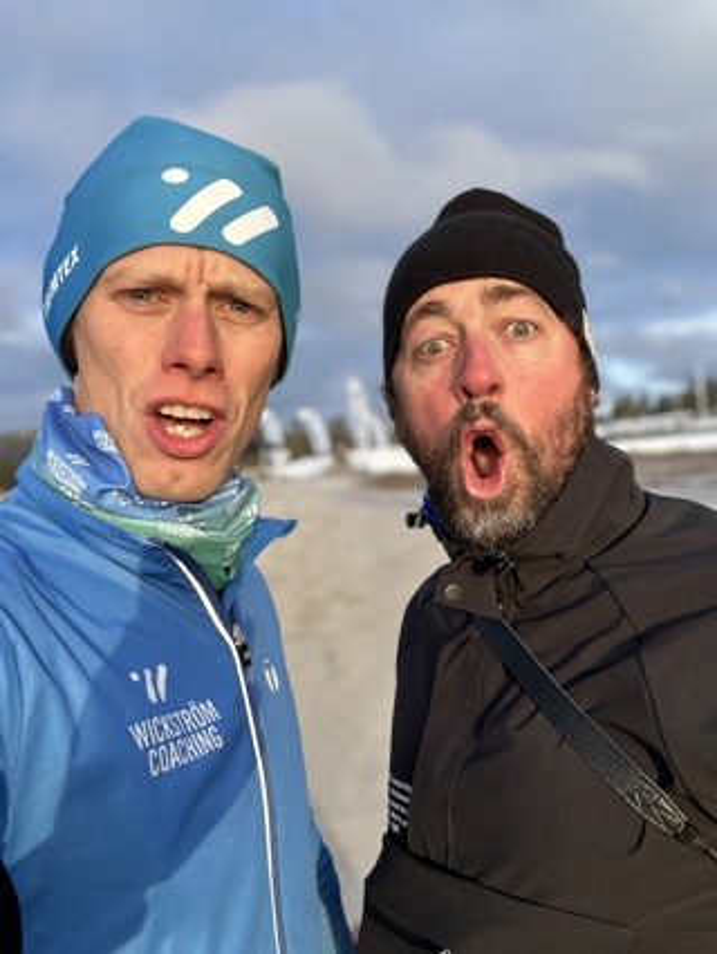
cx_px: 358
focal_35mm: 30
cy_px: 477
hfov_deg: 46.8
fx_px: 828
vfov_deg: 59.9
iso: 25
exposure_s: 1/340
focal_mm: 2.69
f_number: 1.9
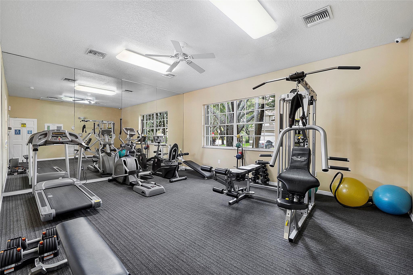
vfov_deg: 77.3
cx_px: 206
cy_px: 138
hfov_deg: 100.4
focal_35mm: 15
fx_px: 172
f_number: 11
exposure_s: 1/1.25
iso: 160
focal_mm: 10
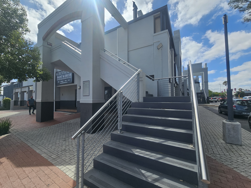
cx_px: 126
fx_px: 94
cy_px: 94
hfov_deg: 106.2
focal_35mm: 13
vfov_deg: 89.9
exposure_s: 1/2679
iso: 50
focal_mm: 2.2
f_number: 2.2
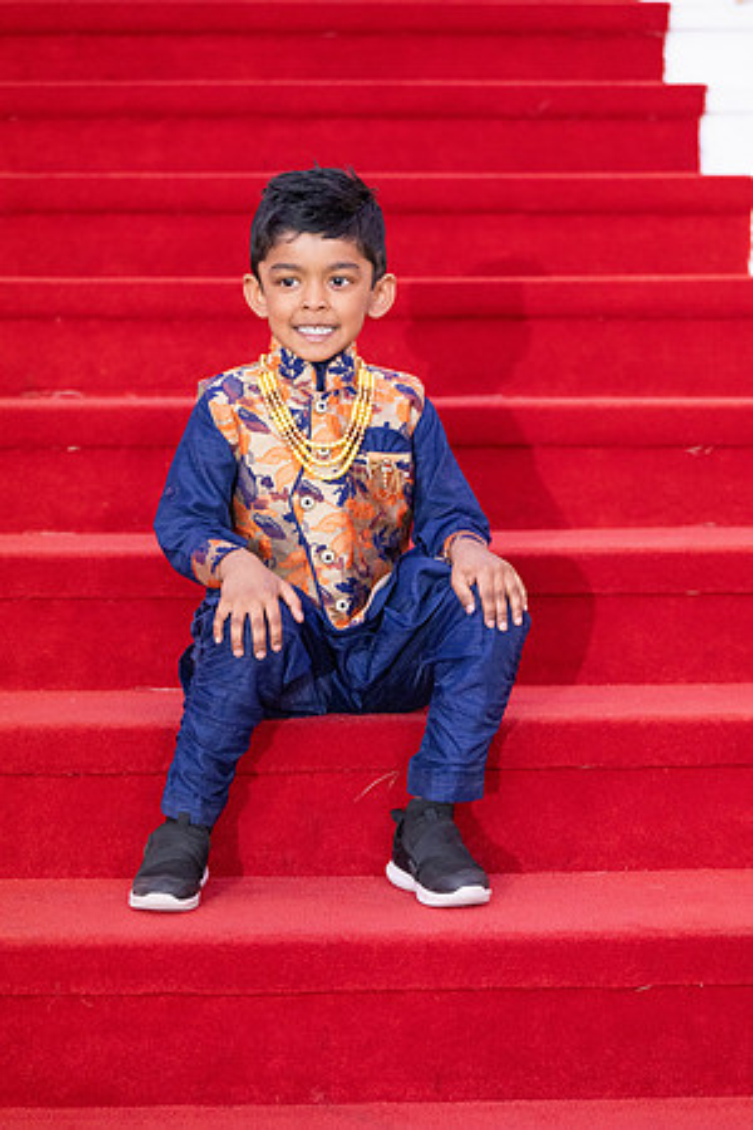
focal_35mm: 79
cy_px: 565
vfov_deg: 25.7
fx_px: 2478
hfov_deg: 17.3
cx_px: 376
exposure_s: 1/200
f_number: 2.8
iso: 6400
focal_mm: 79
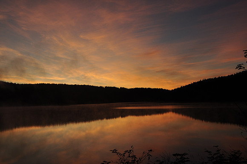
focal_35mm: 36
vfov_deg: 36.8
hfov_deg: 53.2
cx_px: 124
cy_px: 82
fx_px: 247
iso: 200
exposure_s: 1/200
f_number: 7.1
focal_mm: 24
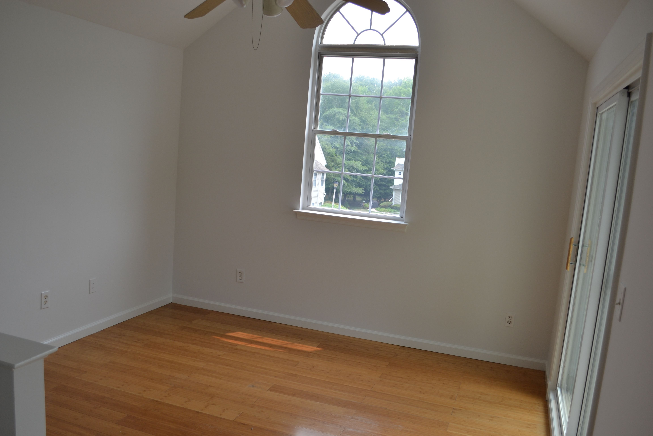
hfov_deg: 61.9
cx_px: 326
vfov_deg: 43.6
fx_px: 544
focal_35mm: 30
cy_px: 218
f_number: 5.6
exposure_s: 1/125
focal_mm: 20
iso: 125
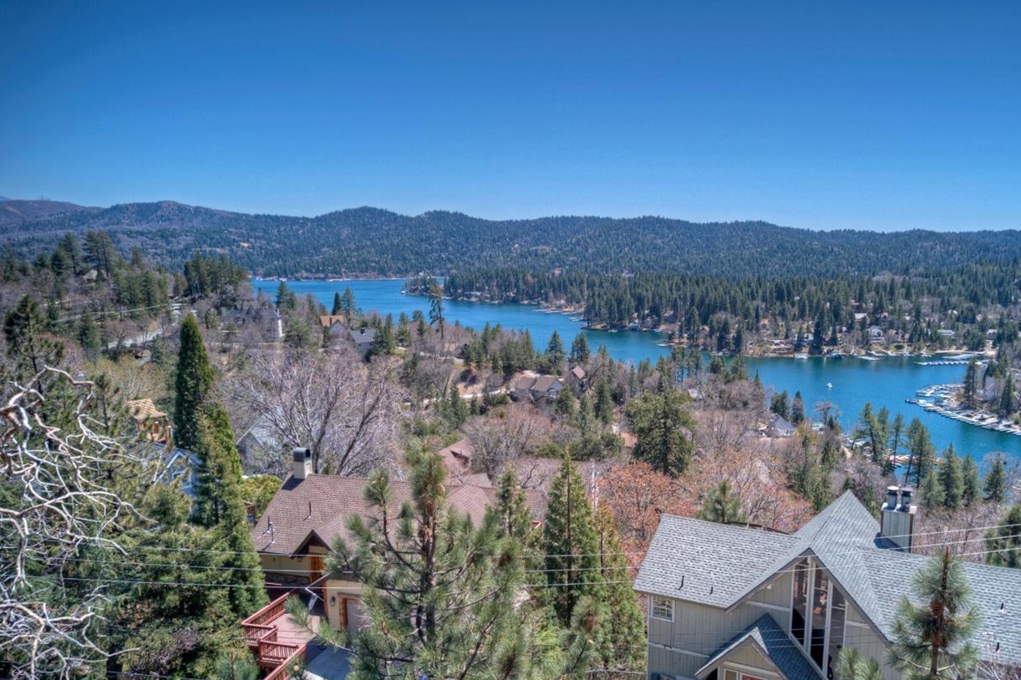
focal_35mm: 27
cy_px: 390
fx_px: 765
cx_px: 622
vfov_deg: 47.8
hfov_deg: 66.6
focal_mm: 8.4
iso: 200
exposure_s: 1/2500
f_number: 2.8
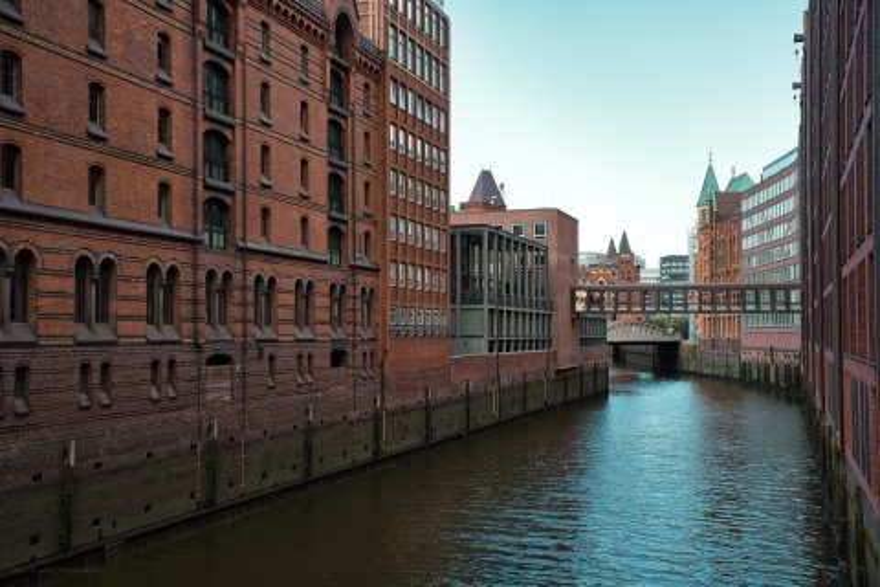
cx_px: 440
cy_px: 294
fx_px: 1027
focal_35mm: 42
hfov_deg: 46.4
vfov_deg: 31.9
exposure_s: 1/60
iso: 100
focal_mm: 42
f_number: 8
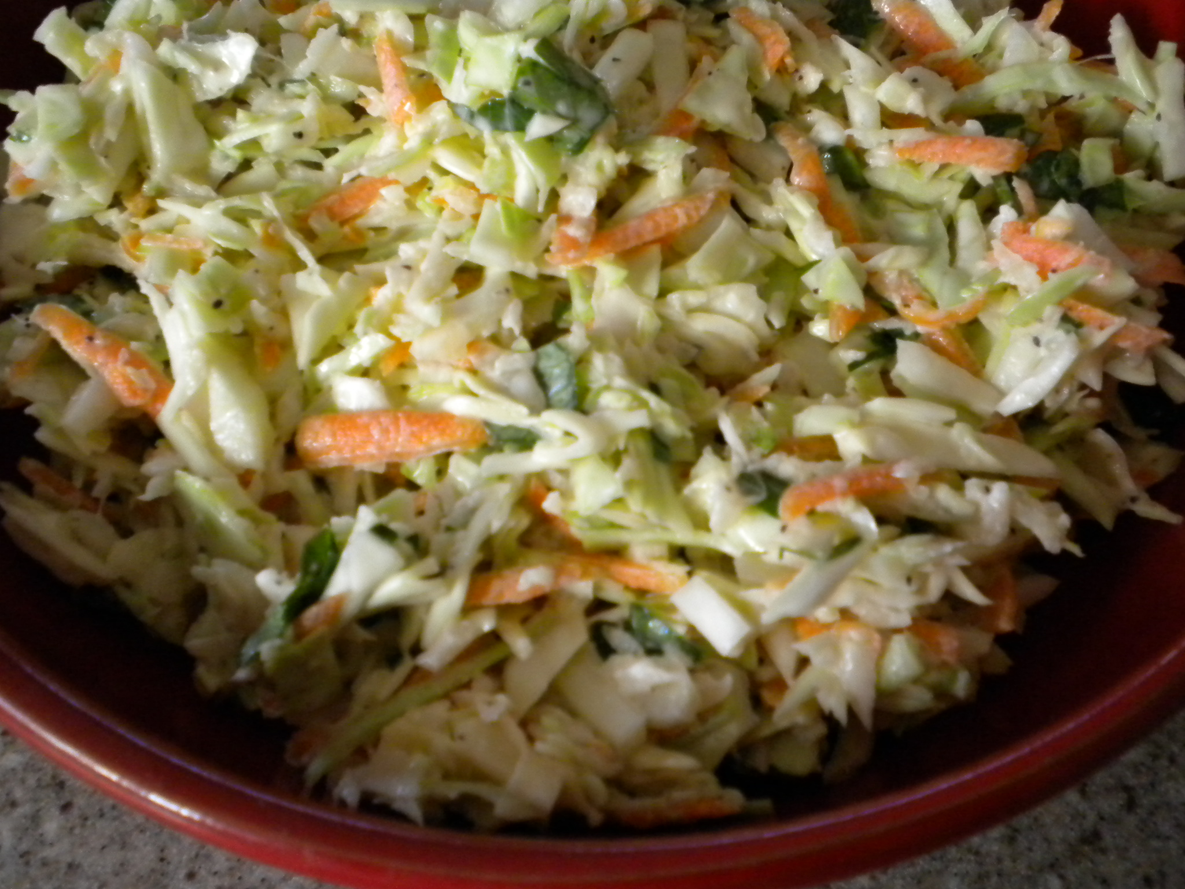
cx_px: 592
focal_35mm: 35
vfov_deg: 40.7
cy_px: 444
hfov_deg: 52.6
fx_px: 1198
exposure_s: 1/39.3
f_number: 3.1
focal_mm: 6.3
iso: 400
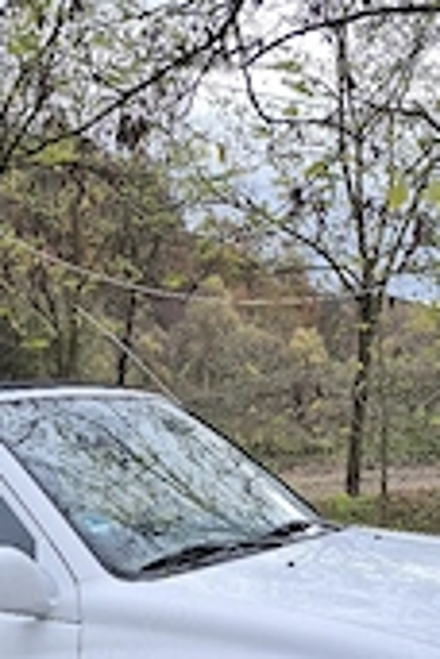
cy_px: 732
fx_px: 1027
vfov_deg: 31.5
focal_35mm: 56
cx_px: 147
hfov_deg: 24.1
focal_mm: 5.4
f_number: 1.8
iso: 25
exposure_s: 1/103
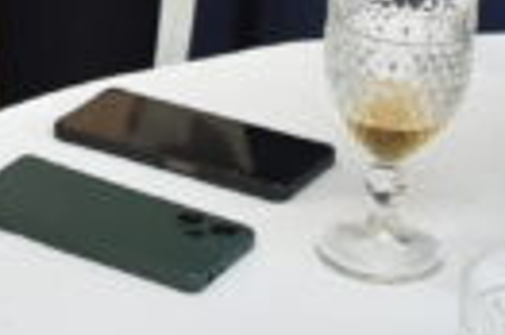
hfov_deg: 9.9
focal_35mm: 204
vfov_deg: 6.2
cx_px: -100
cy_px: -699
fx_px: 2858
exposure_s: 1/160
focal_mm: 26
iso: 1600
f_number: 3.2
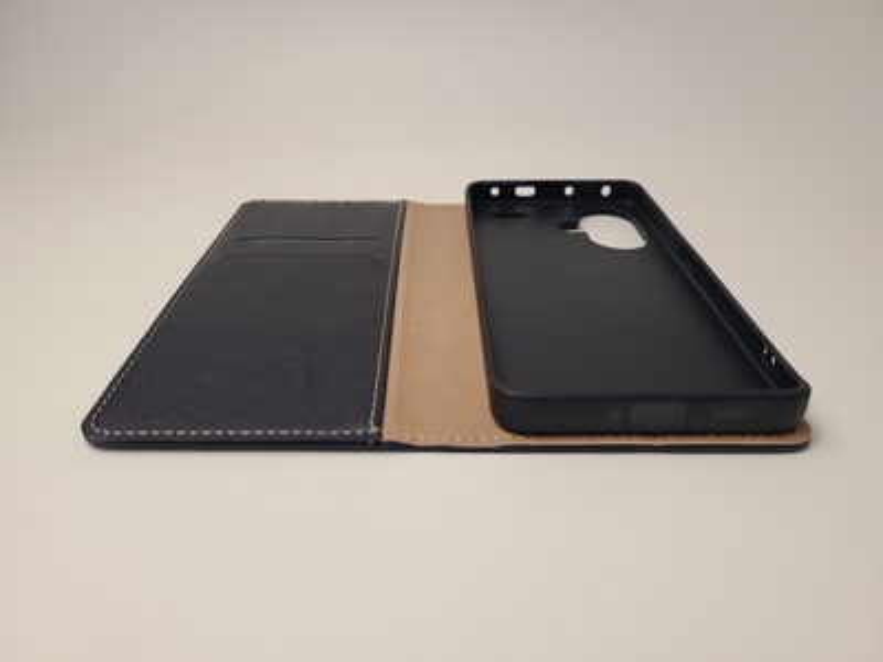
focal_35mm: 26
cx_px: 442
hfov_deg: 67.3
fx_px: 663
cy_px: 331
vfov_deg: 53.1
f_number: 1.8
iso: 64
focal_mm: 5.4
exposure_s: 1/100
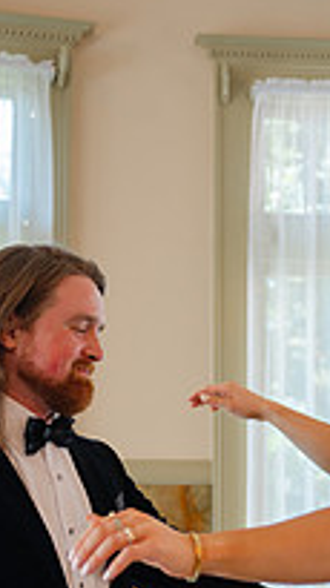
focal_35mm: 84
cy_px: 396
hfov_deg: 14.2
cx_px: 298
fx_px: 1309
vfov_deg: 25.2
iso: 100
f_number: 2.8
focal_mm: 28
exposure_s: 1/320
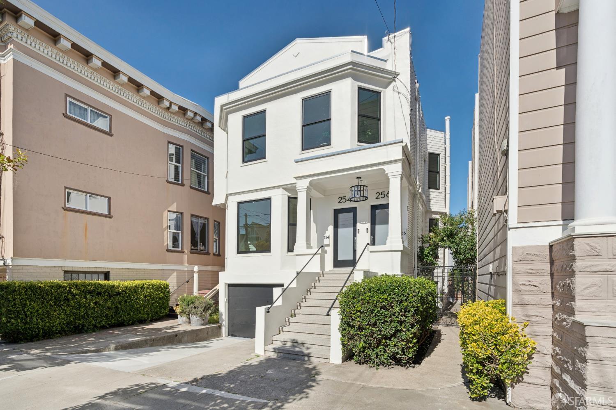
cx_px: 308
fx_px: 274
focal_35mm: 16
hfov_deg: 96.7
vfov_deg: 73.7
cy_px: 205
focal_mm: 16
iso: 400
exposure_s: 1/400
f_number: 8
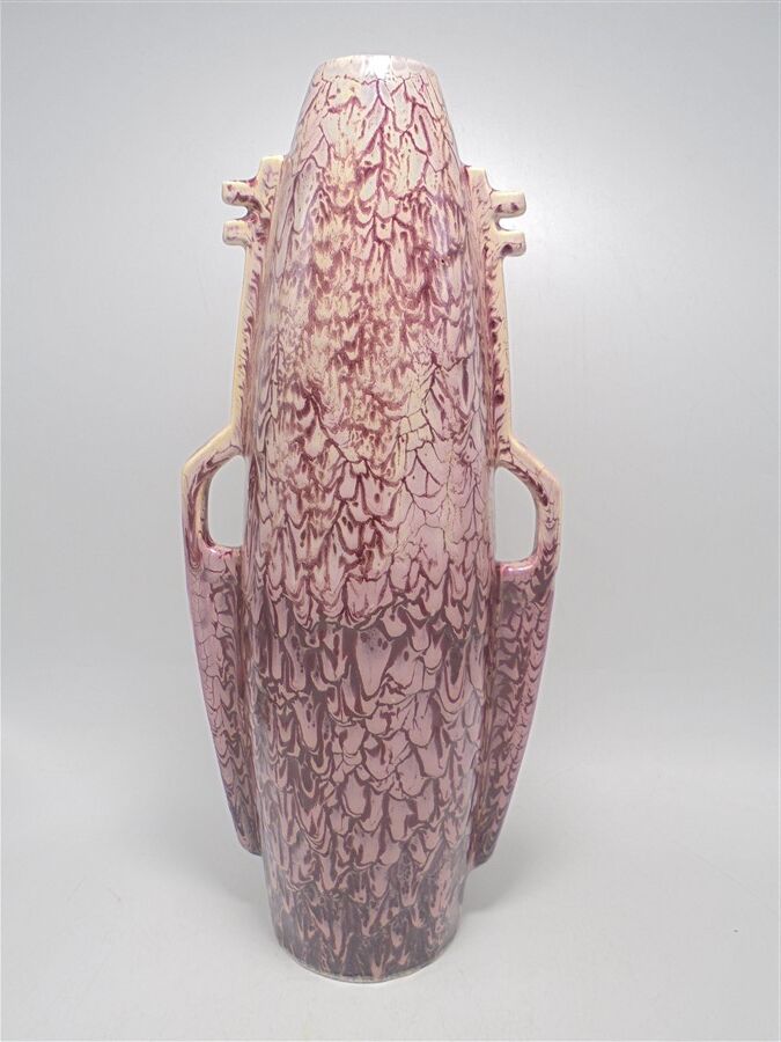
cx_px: 390
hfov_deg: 48.2
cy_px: 521
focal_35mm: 29
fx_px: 872
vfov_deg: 61.7
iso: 100
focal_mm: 5.3
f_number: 3.7
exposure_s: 1/50
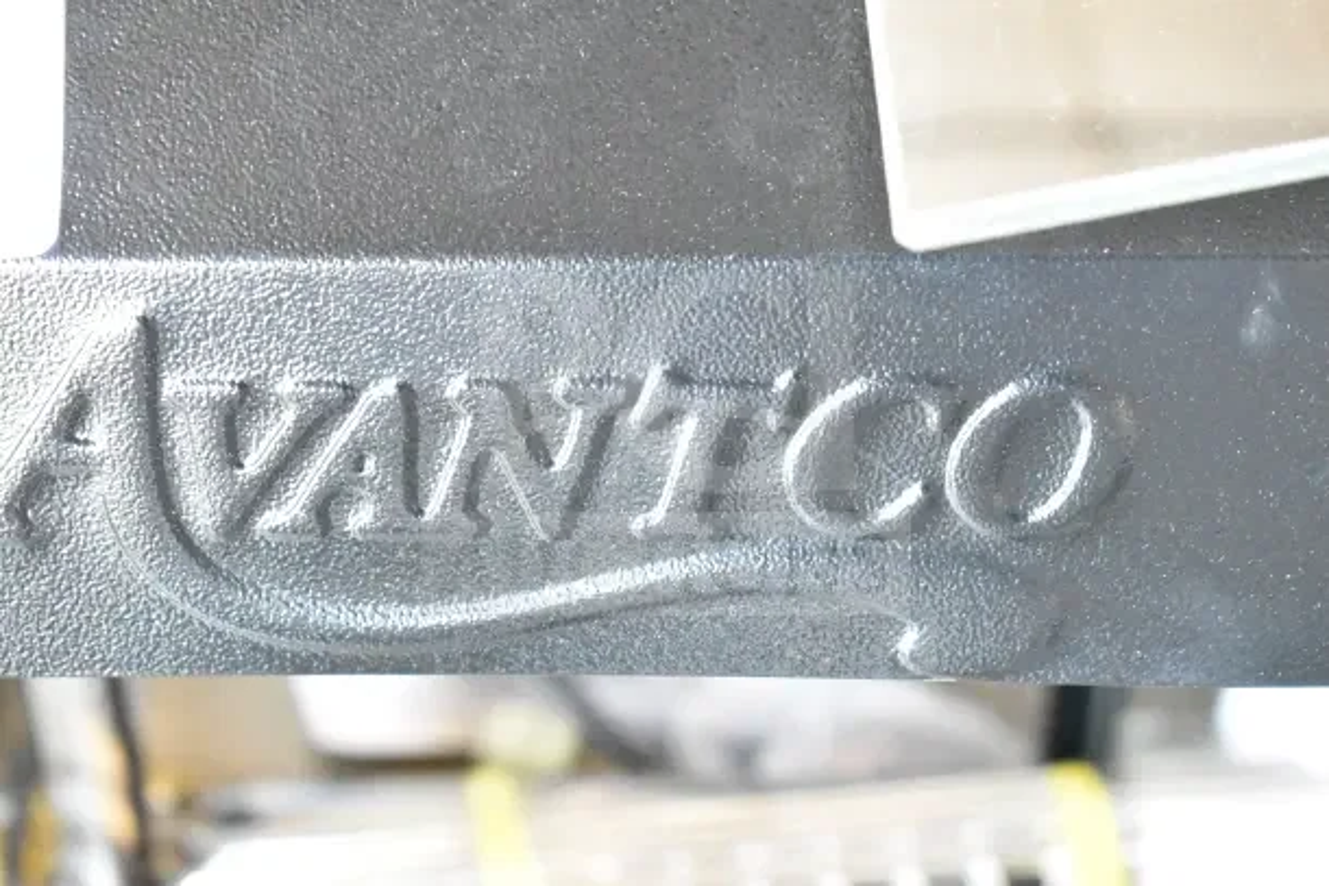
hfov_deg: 24.6
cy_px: 443
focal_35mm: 82
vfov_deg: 16.6
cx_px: 664
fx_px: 3046
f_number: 5.6
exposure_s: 1/100
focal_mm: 55
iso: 14400
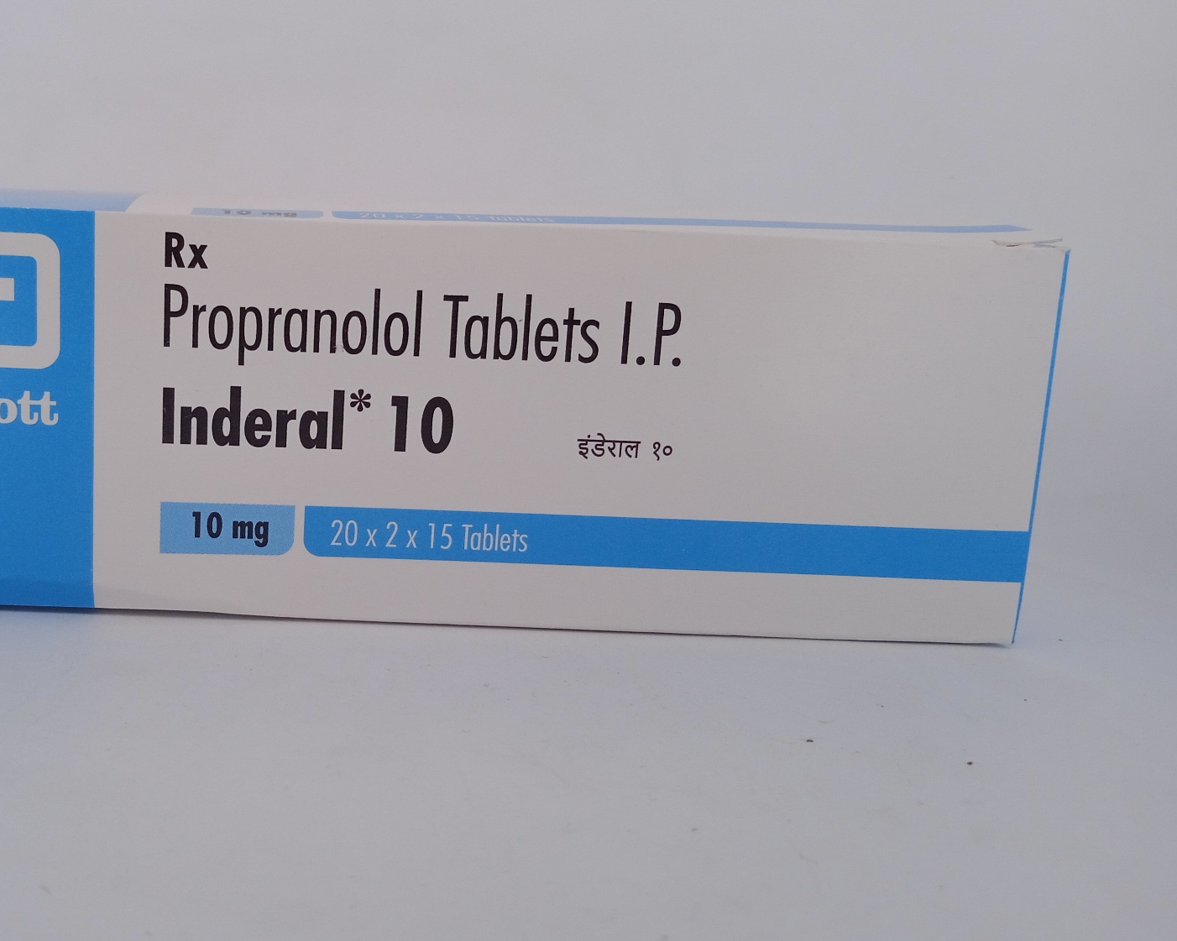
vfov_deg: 38.2
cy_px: 430
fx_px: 1358
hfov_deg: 45.7
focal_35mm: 39
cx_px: 338
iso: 114
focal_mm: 3.43
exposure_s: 1/170
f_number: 2.2
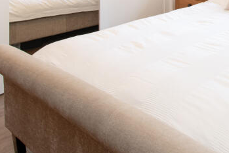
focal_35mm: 44
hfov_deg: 40.8
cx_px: 209
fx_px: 280
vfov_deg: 26.4
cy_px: -40
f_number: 8
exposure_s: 1/8
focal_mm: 10
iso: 320
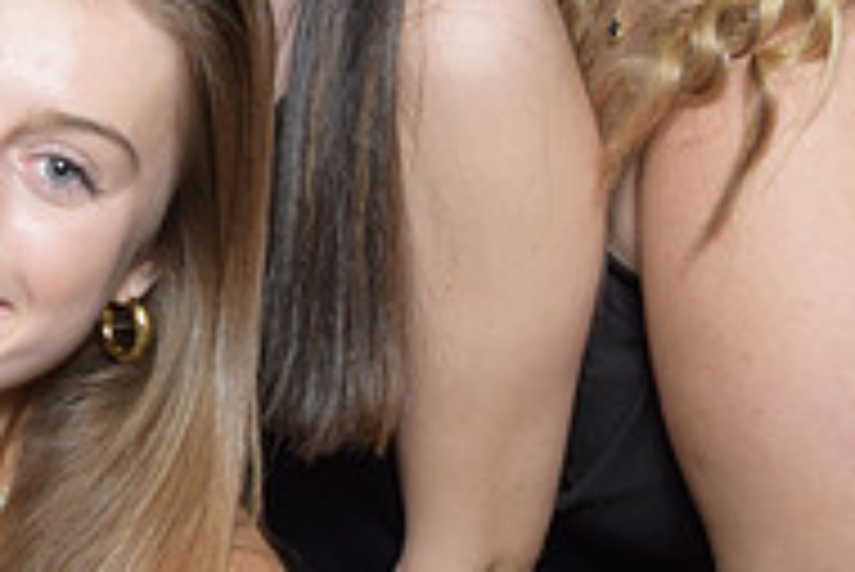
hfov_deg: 16.6
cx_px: -108
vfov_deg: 11.3
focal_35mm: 119
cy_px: -164
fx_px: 2828
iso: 500
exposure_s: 1/60
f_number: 20
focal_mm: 26
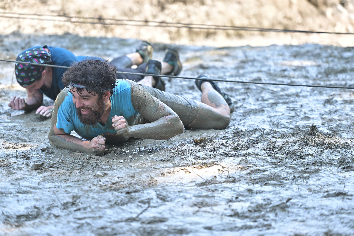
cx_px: 177
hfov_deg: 12.1
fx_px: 1672
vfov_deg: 8.1
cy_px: 118
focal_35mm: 170
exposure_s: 1/640
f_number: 2.8
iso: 360
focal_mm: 170
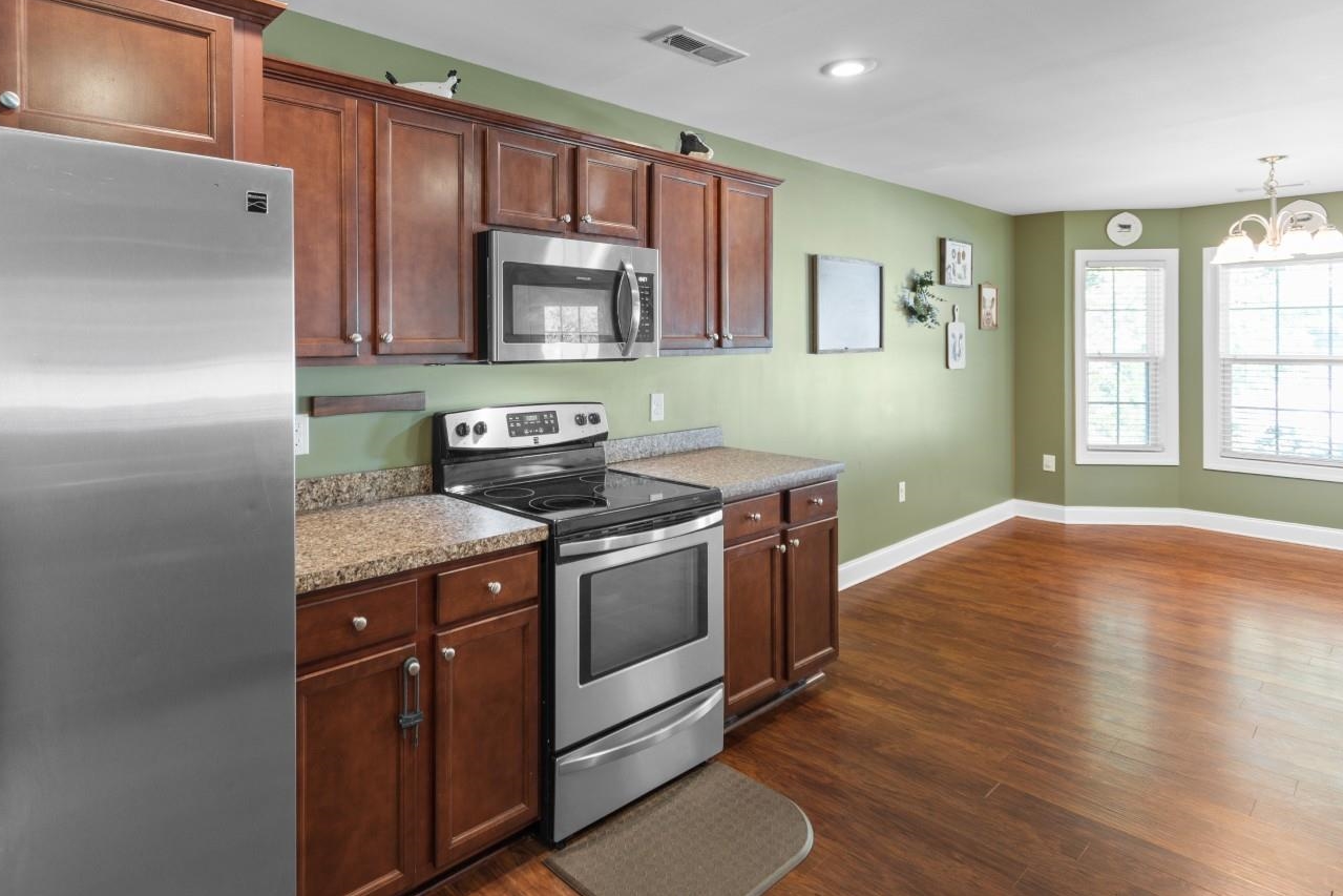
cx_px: 548
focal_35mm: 19
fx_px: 709
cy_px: 331
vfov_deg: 63.6
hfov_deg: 86.0
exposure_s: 2
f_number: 4.5
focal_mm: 10
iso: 100
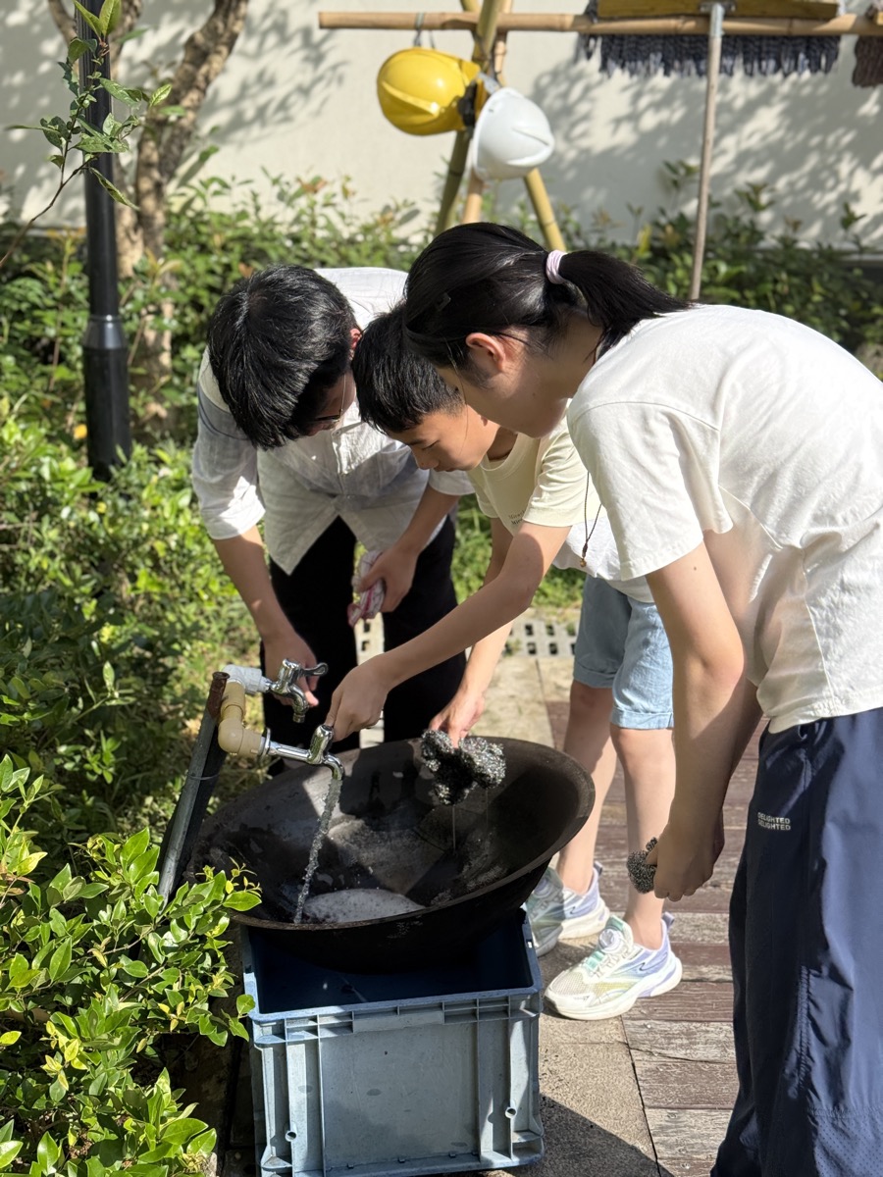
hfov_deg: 30.3
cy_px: 588
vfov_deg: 39.7
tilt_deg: -17.0
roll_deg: -2.5
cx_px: 442
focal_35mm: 48
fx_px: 1633
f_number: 1.78
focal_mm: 6.76
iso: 80
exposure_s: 1/4098
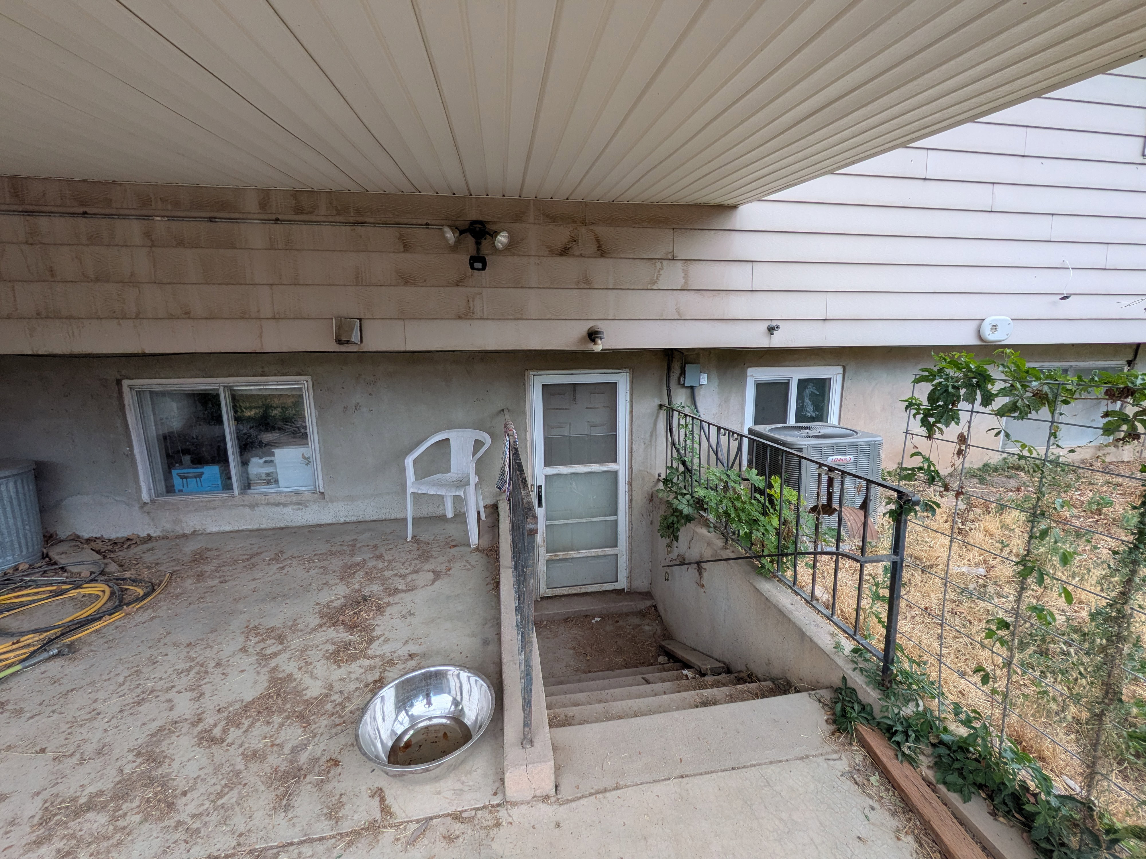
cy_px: 430
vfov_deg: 85.7
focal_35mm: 14
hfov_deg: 102.1
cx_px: 573
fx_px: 463
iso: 50
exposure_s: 1/171
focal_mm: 1.83
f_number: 2.2
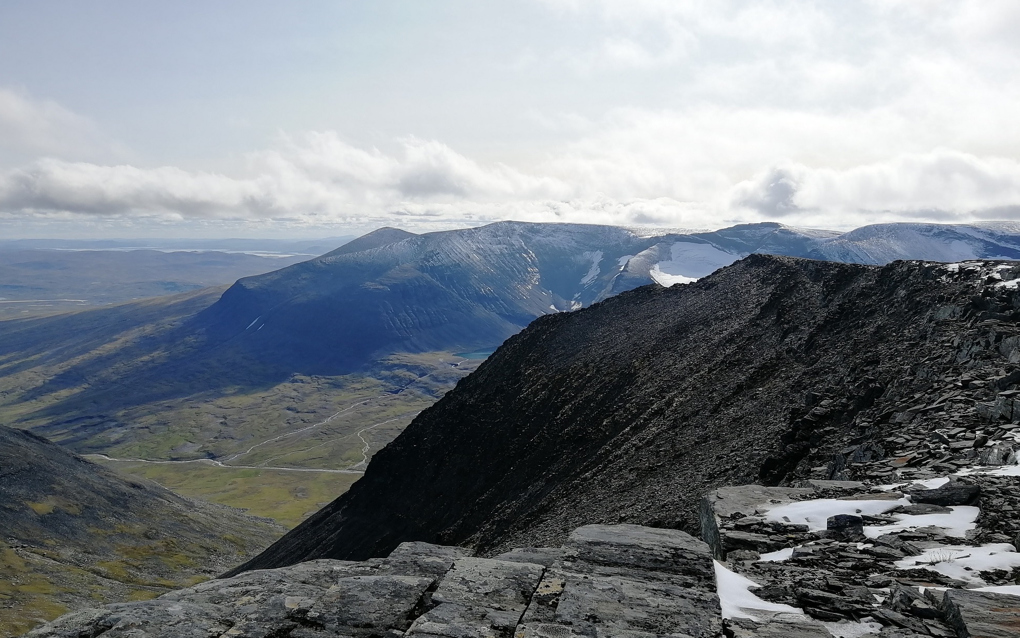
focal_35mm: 29
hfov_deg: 64.6
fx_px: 806
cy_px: 328
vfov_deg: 43.1
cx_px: 511
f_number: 2.2
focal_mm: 3.95
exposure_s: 1/1236
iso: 50
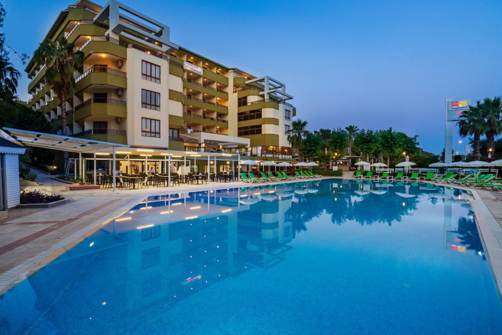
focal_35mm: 17
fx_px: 237
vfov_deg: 70.5
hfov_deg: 93.2
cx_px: 237
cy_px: 166
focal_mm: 16
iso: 320
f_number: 11
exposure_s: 1/60
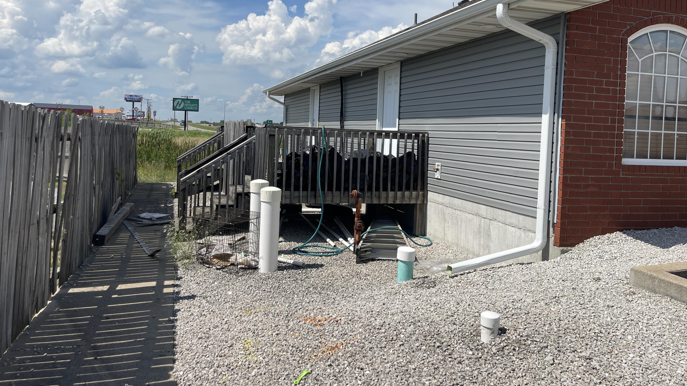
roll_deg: -2.1
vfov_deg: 41.1
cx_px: 341
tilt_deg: -2.2
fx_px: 510
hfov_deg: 67.9
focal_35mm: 28
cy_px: 139
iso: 32
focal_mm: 5.1
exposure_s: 1/5618
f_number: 1.6
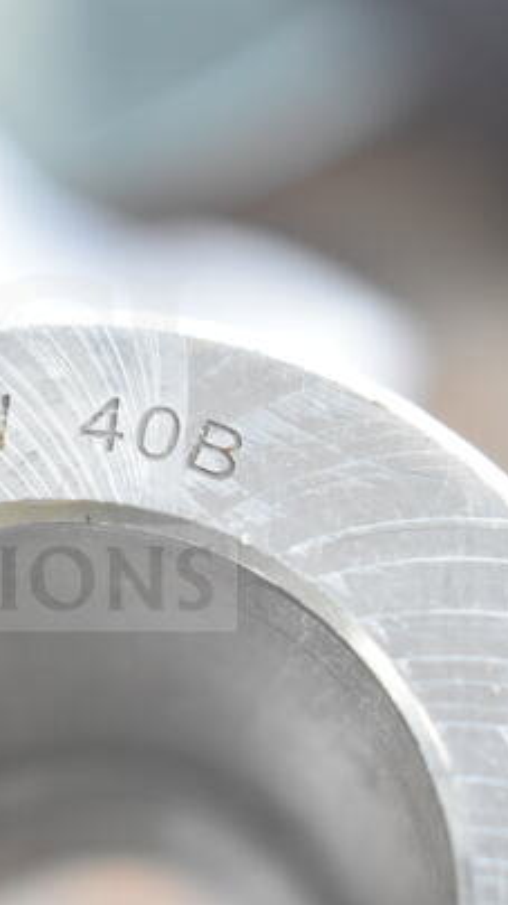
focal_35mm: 114
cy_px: 454
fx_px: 2732
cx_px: -16
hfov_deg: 10.5
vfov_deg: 18.8
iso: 1600
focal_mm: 48
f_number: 5.3
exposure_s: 1/125
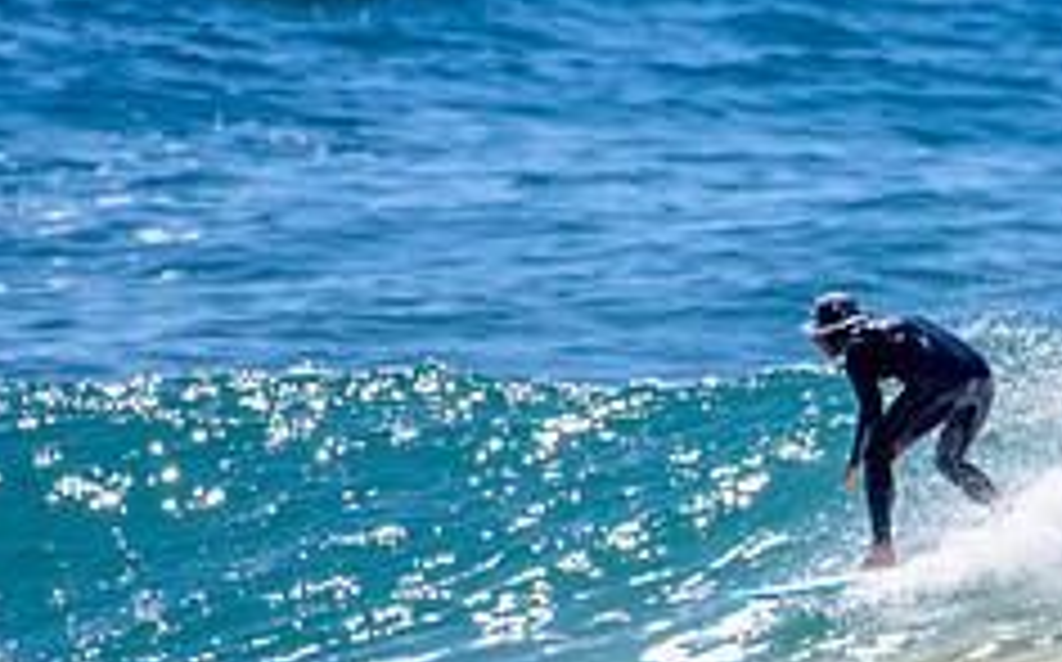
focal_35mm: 1537
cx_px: 933
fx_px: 44443
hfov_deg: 1.4
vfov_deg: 0.9
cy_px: 589
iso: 140
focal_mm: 500
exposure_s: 1/2000
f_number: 5.6
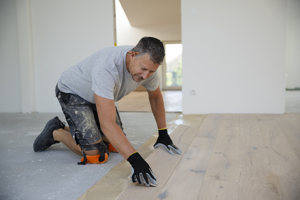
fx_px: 417
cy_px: 100
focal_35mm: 50
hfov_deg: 39.6
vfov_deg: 27.0
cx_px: 150
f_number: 2.8
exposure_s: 1/125
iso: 100
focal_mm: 50
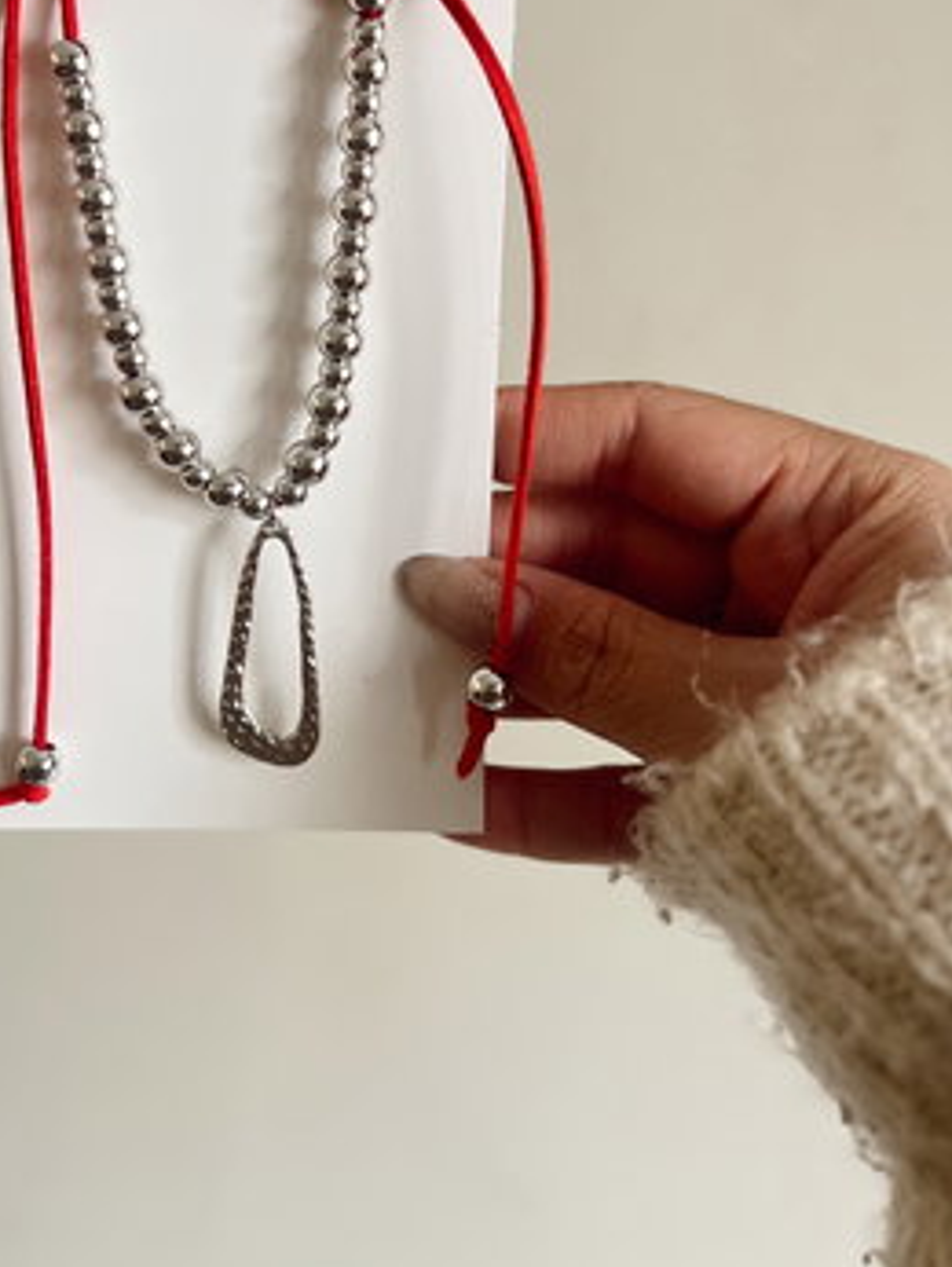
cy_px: 331
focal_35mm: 40
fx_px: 1465
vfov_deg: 45.3
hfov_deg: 35.5
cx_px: 286
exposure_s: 1/60
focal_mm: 5.1
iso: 200
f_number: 1.6
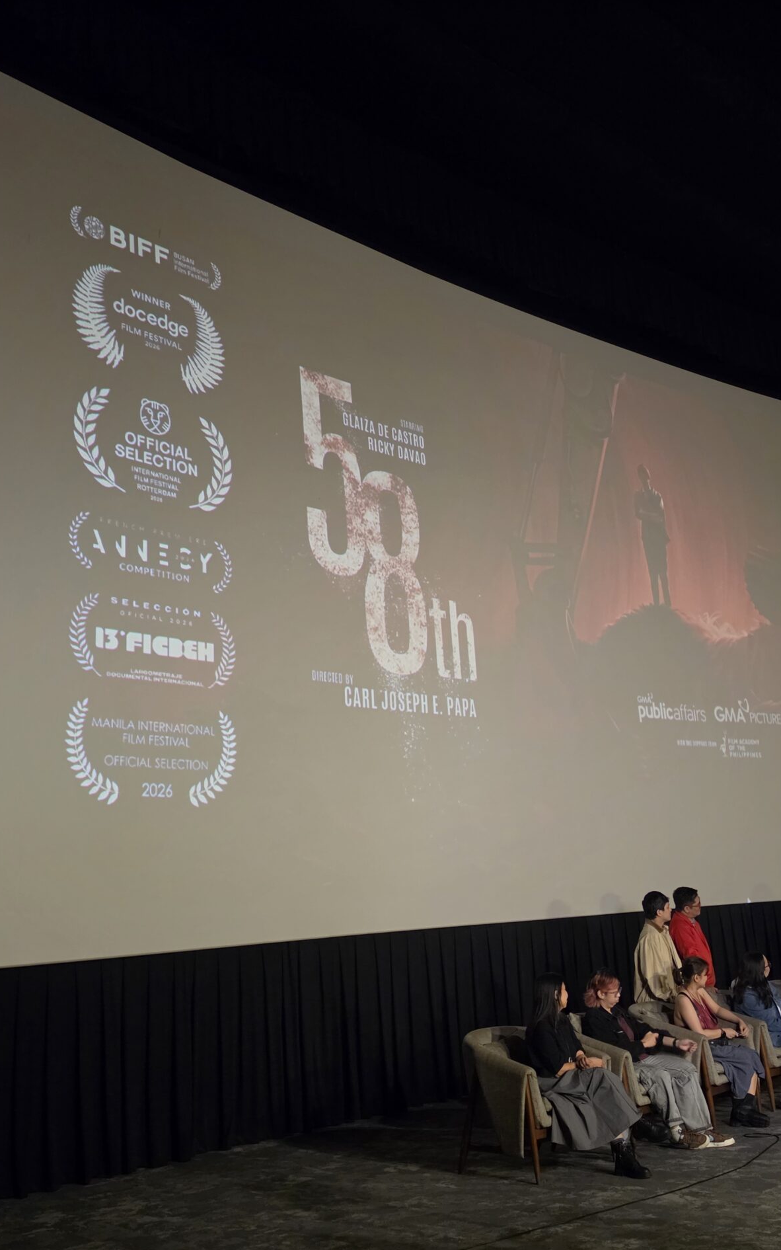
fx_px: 1124
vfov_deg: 58.1
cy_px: 622
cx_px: 437
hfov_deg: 38.3
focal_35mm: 33
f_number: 1.4
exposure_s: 1/60
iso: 800
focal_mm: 6.5
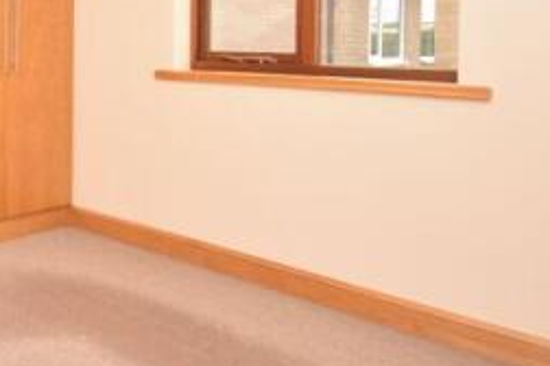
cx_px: -56
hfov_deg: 40.1
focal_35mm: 39
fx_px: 596
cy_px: 34
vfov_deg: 32.4
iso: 100
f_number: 4
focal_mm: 10
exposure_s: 1/60
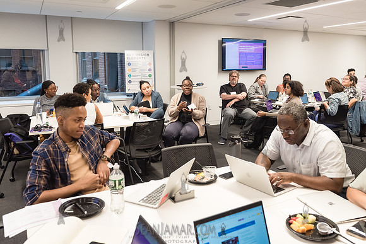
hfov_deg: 62.0
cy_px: 103
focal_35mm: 30
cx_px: 184
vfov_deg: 43.6
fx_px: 305
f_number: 4.5
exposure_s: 1/200
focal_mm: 26
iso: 2500
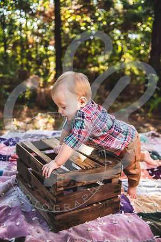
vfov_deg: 53.1
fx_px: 241
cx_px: 80
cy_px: 121
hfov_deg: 36.9
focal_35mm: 36
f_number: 2.8
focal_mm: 36
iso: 100
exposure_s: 1/160
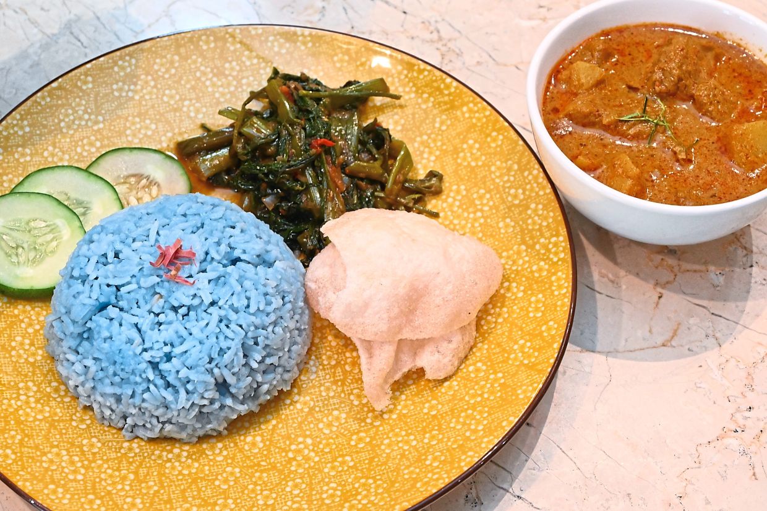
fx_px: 1406
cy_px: 256
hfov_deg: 30.5
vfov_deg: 20.6
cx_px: 384
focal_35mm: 66
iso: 3200
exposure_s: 1/60
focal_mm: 44
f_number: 8
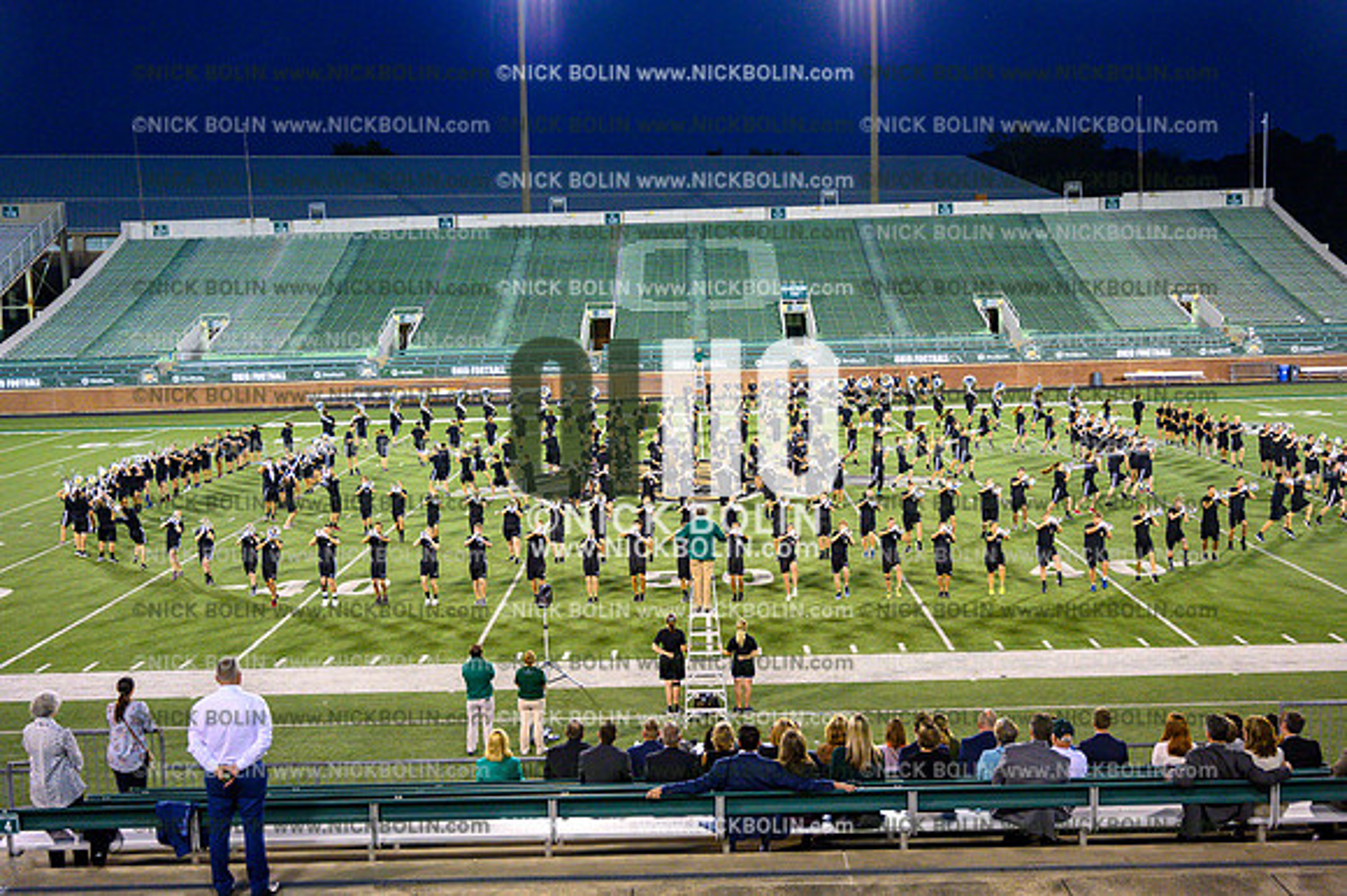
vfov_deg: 35.0
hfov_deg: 50.7
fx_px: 1421
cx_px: 674
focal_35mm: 38
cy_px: 448
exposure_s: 1/1000
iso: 4000
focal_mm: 38
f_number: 4
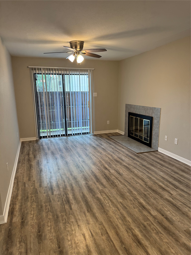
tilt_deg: -12.1
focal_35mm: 24
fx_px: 177
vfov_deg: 71.6
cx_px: 96
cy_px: 128
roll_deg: +1.8
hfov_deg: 56.8
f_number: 1.78
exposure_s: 1/60
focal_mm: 6.76
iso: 125
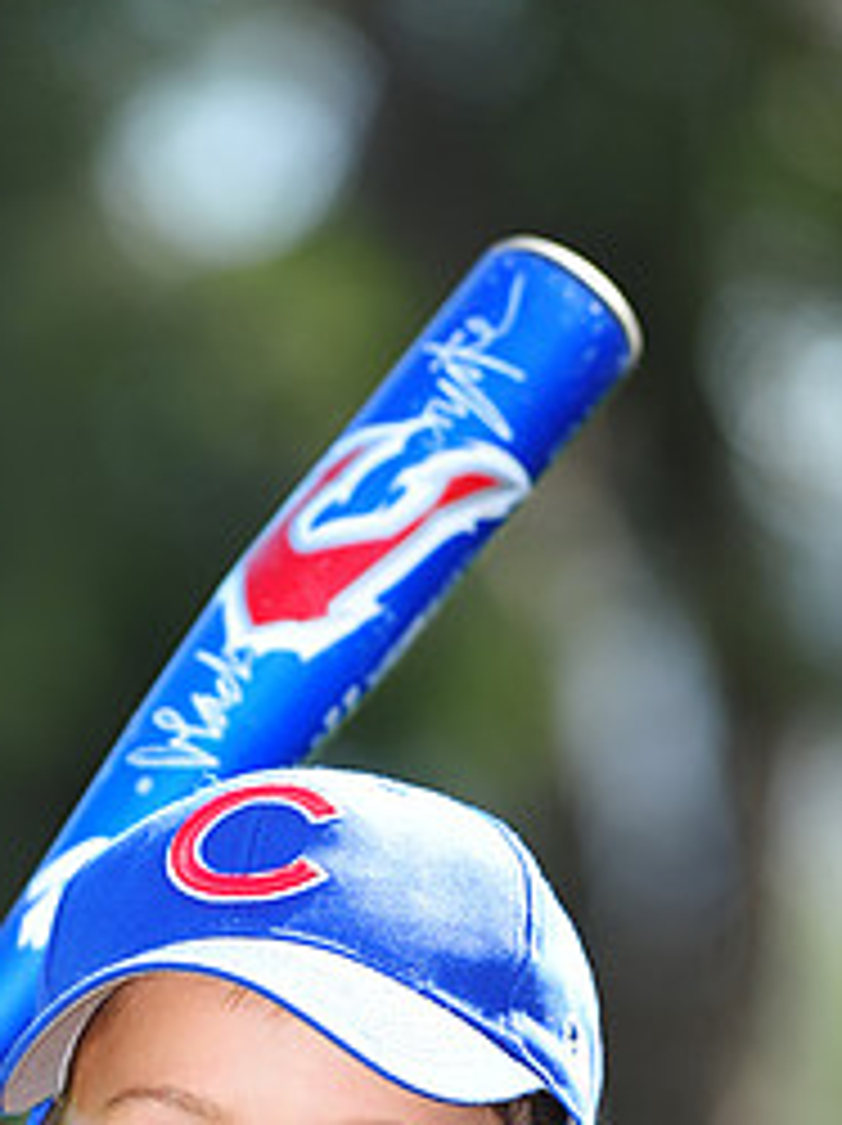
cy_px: 1278
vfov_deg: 4.4
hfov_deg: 3.3
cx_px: 45
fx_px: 14489
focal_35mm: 446
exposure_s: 1/400
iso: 200
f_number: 4.5
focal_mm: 200
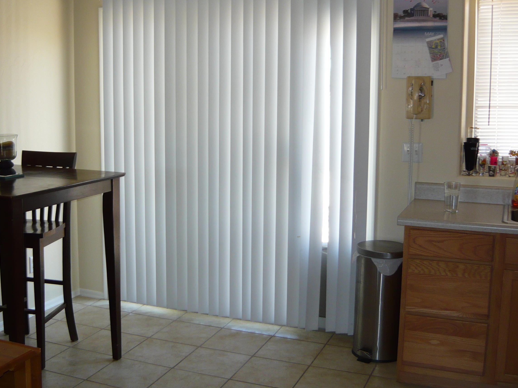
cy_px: 159
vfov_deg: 33.5
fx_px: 644
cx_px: 209
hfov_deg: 43.6
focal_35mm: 43
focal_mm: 5.5
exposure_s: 1/30
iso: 100
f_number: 2.8
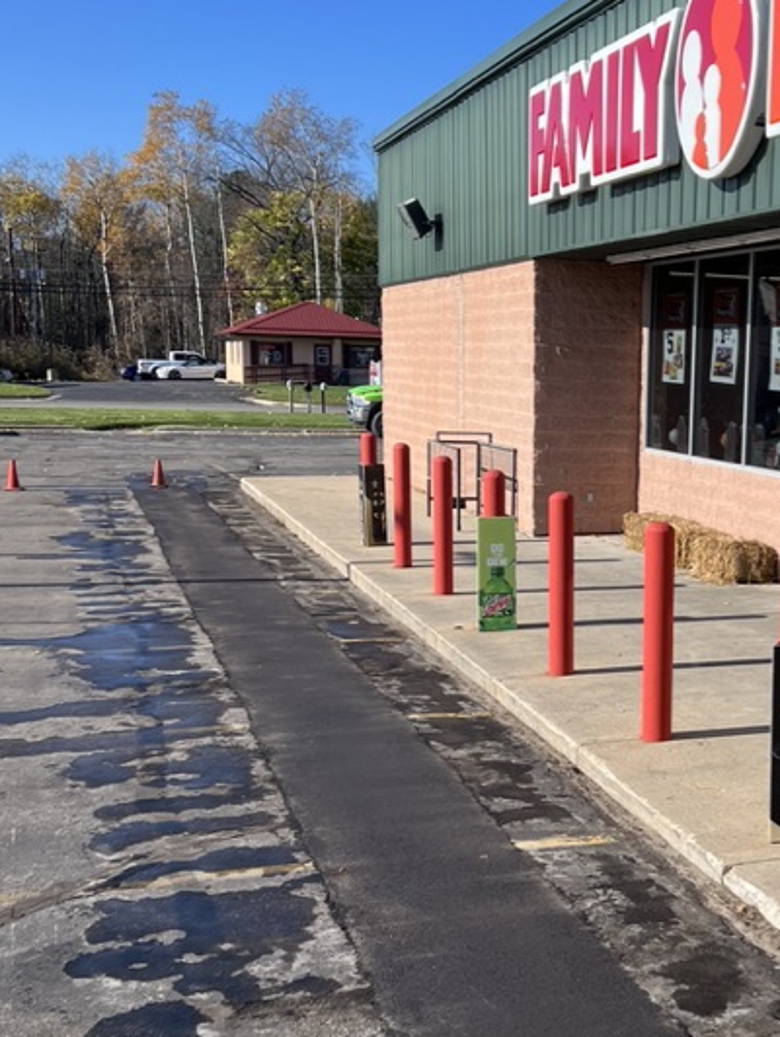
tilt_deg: -9.3
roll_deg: -1.7
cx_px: 683
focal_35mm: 50
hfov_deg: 28.2
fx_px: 1500
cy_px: 608
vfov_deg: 38.0
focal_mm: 5.7
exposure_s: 1/4274
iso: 50
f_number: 1.5
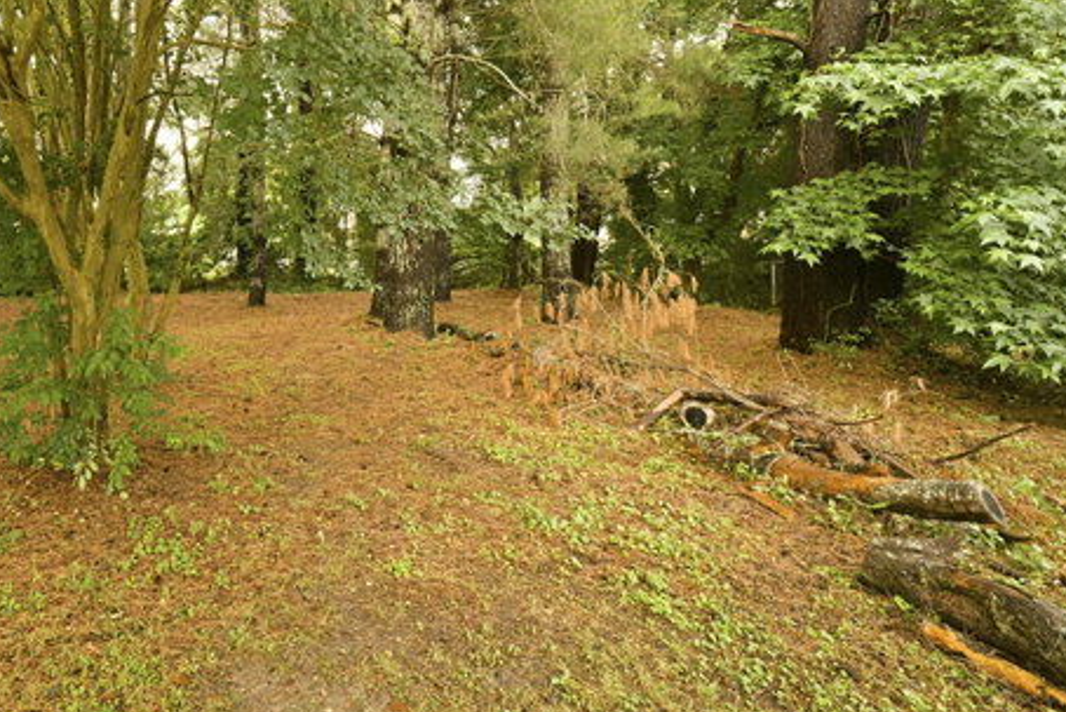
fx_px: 563
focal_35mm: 19
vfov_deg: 63.4
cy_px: 256
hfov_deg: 79.5
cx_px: 252
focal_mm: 12
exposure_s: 1/13
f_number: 8
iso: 250
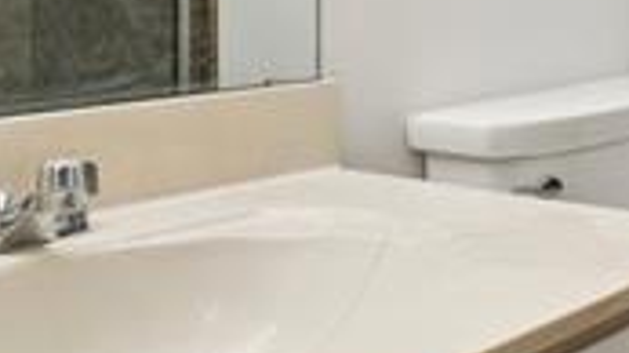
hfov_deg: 28.3
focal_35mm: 64
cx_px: 771
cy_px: -40
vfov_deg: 18.1
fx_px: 1066
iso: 400
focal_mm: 11
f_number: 8
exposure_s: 1/15
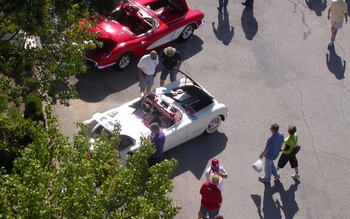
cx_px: 175
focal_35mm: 135
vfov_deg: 9.7
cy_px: 118
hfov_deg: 15.5
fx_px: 1288
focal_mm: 26.4
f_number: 6.5
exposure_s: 1/393
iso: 100
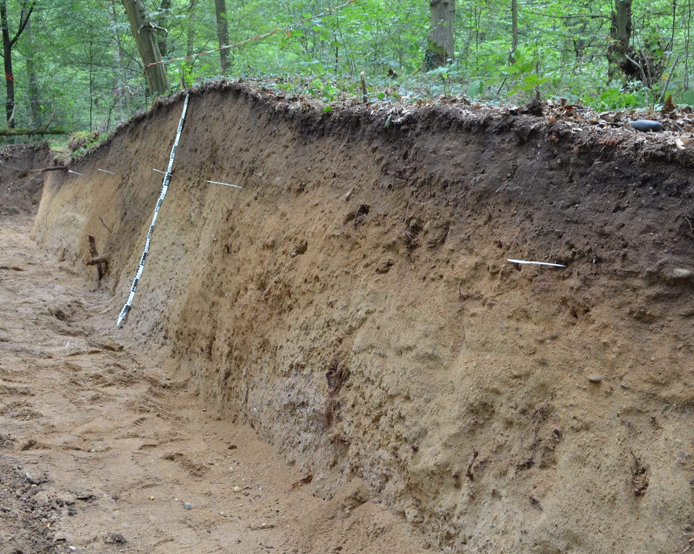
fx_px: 780
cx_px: 355
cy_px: 276
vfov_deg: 39.1
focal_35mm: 38
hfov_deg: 47.9
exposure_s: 1/3
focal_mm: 22
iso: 200
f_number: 13
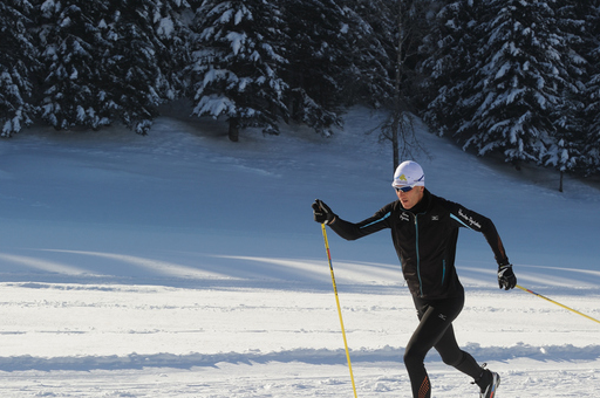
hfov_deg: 16.9
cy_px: 256
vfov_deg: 11.3
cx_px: 264
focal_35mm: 121
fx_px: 2014
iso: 200
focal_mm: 86
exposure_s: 1/500
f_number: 8
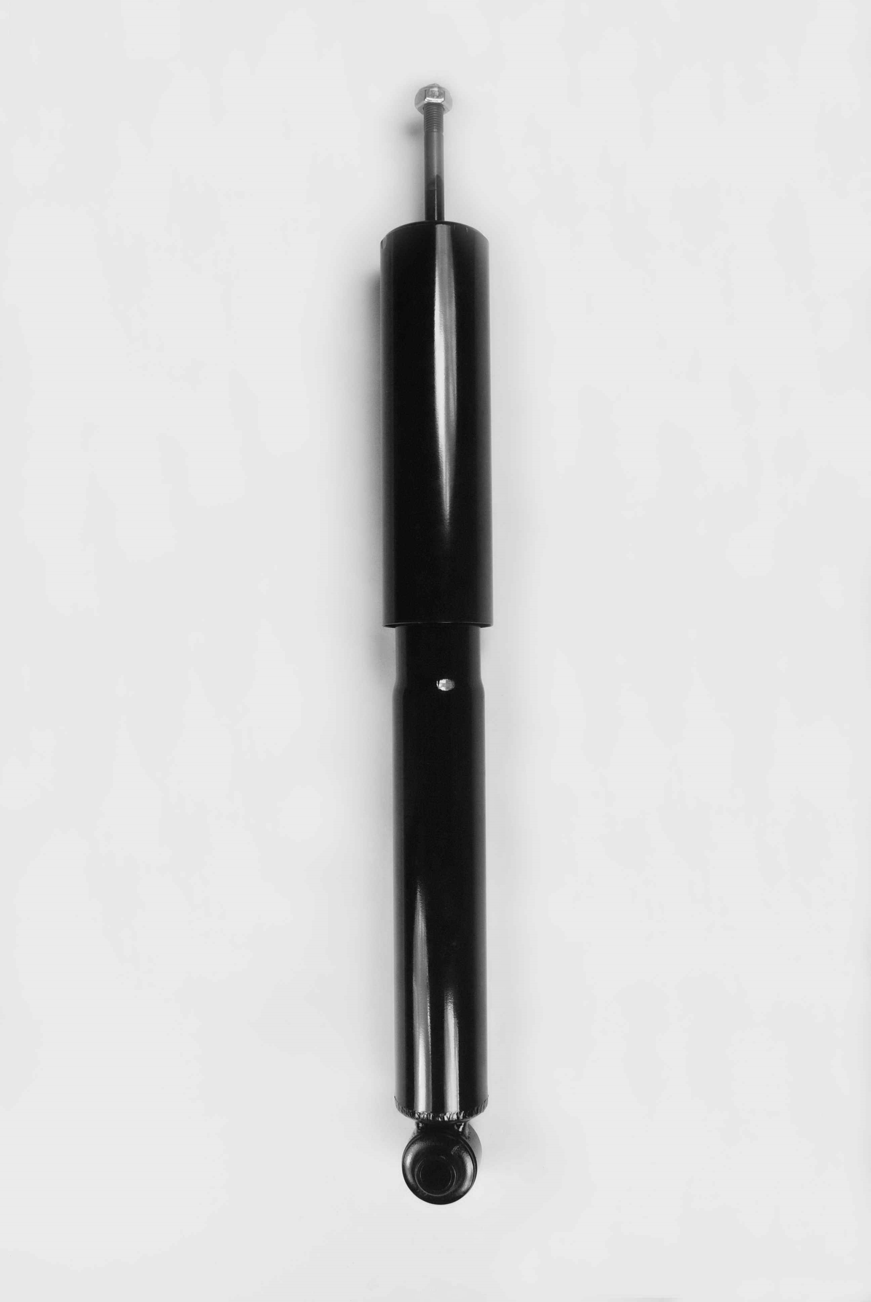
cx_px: 436
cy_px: 651
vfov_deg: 57.2
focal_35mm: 33
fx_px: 1194
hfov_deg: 40.1
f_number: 6.3
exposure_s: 1/160
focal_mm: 22
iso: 200
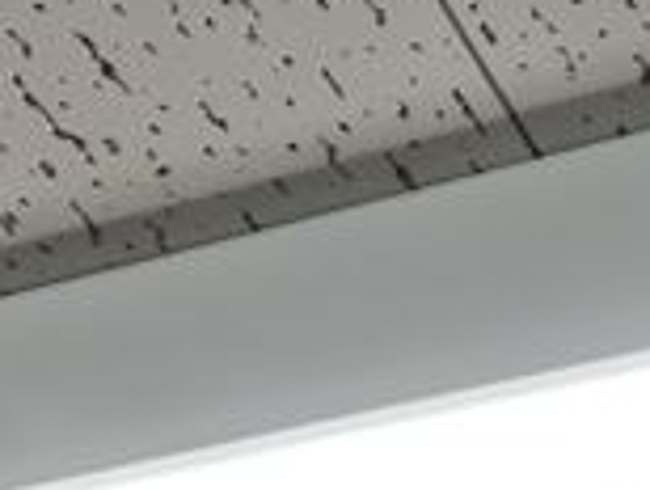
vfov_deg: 11.9
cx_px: 1038
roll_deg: -6.6
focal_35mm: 116
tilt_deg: +36.8
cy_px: 849
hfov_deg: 15.4
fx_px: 2182
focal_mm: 3.99
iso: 40
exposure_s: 1/100
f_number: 1.8
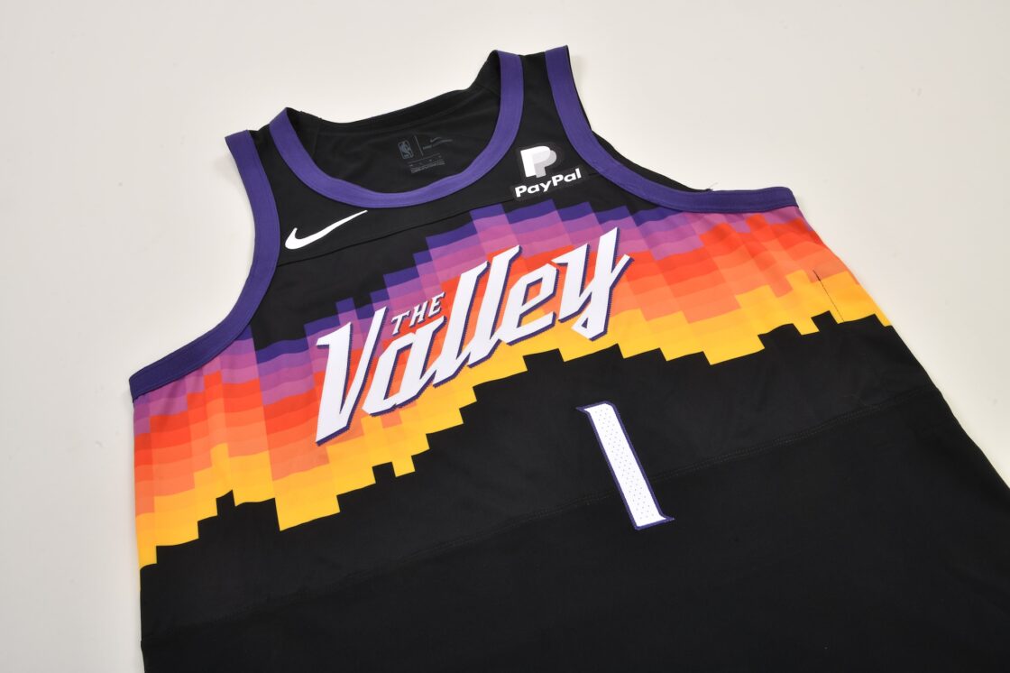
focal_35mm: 38
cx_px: 505
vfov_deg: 35.0
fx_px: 1066
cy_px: 336
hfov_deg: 50.7
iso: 125
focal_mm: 38
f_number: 14
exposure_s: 1/160
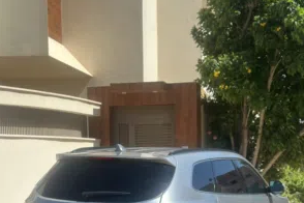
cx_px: 153
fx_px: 574
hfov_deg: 29.7
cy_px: 180
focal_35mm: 68
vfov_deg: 19.7
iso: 100
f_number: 1.78
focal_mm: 6.86
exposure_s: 1/5882
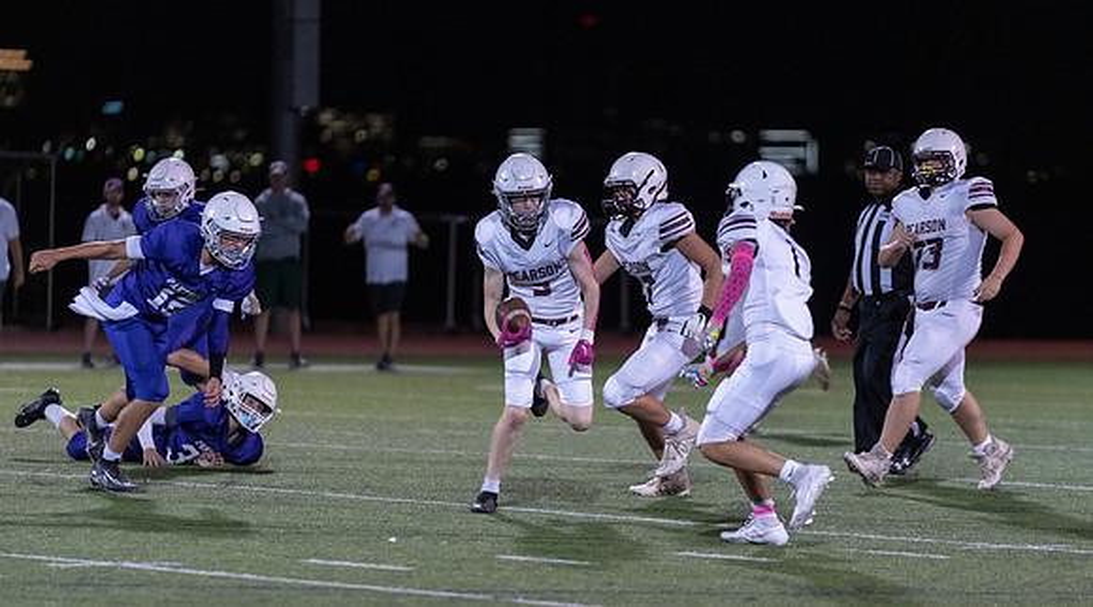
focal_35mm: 238
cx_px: 559
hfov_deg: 9.1
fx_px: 6878
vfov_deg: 5.1
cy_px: 373
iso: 5000
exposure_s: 1/1250
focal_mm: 200
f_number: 2.8
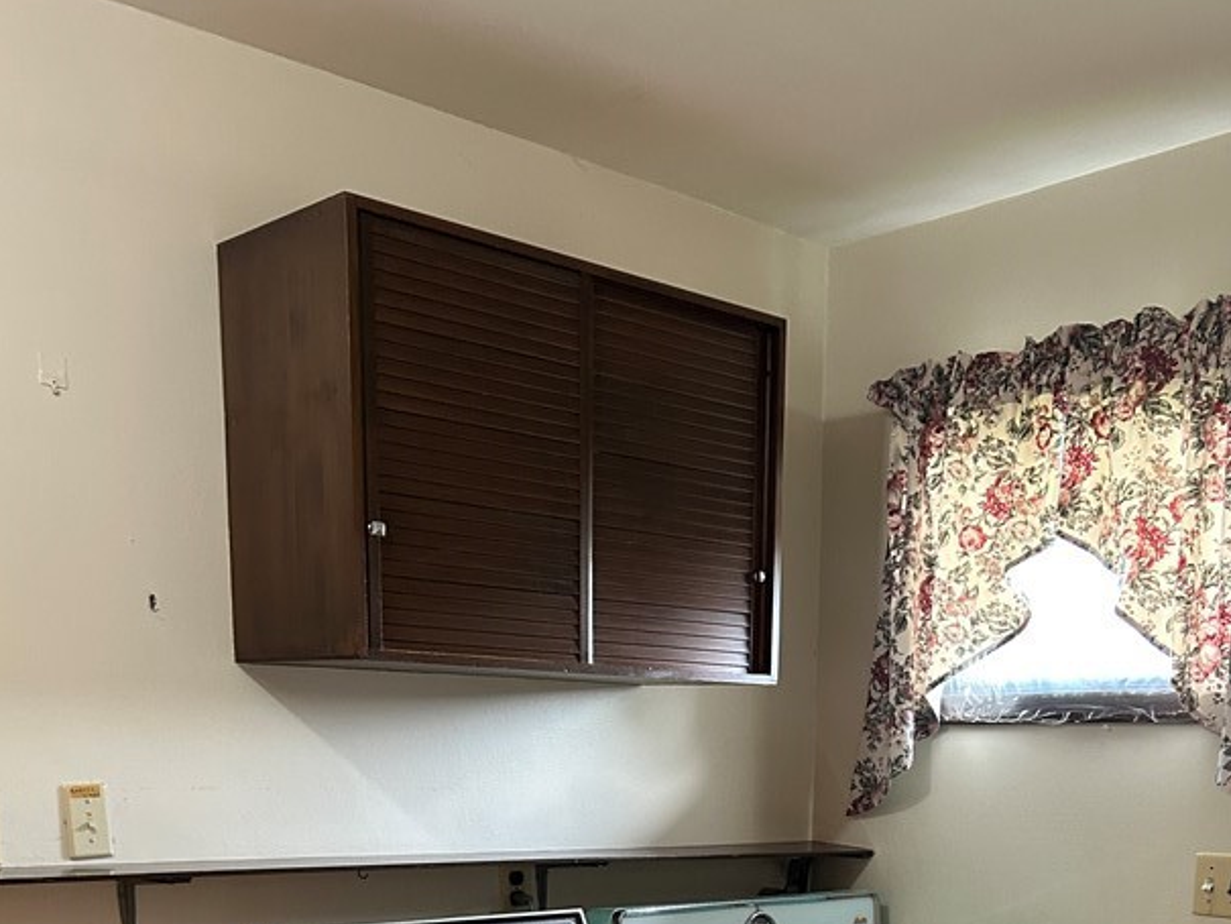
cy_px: 1020
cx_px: 743
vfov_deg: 29.6
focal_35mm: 44
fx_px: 1565
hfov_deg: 42.7
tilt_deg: -9.4
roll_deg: -0.5
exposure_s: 1/60
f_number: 1.5
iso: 250
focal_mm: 5.7
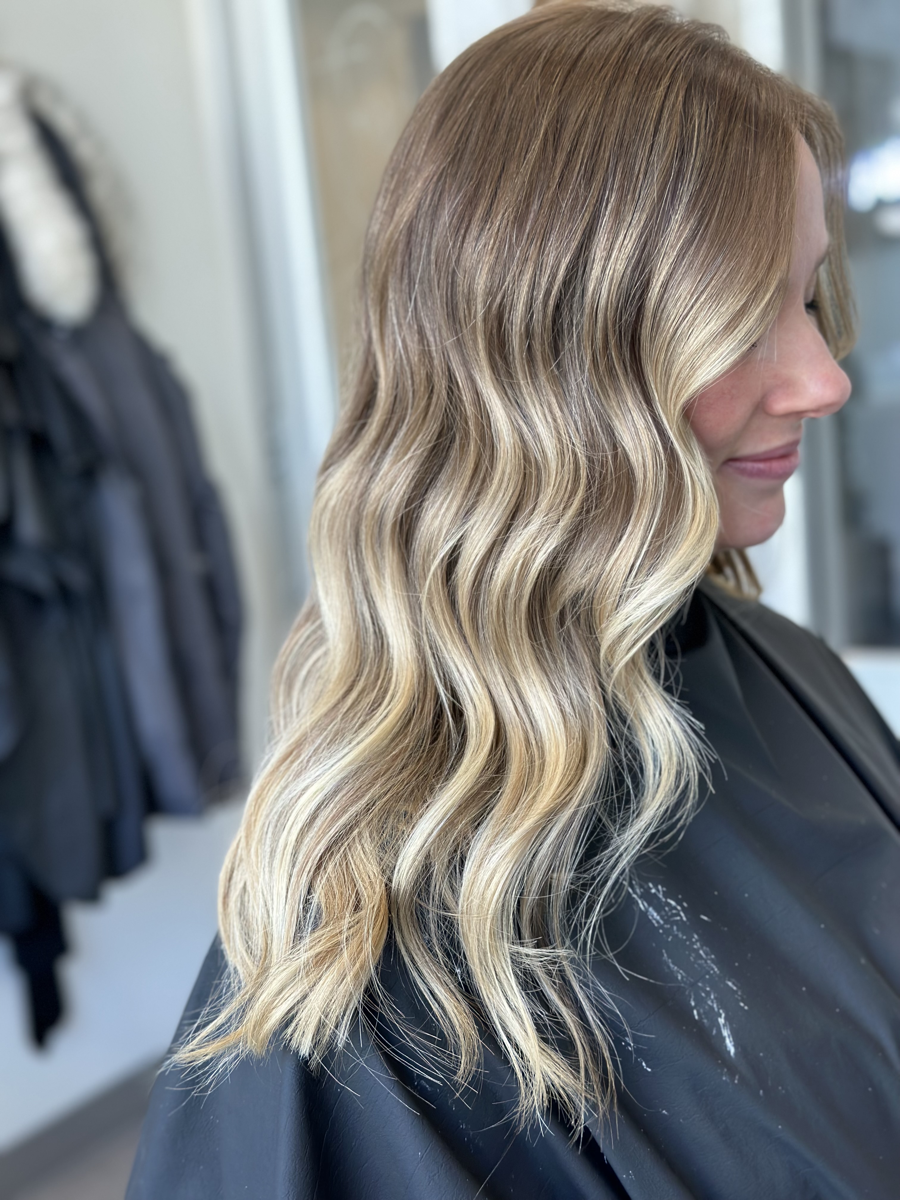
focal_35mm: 48
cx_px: 450
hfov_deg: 30.3
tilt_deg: -10.9
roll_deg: +5.7
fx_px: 1664
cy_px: 600
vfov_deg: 39.7
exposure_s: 1/120
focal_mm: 6.86
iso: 100
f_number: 1.78
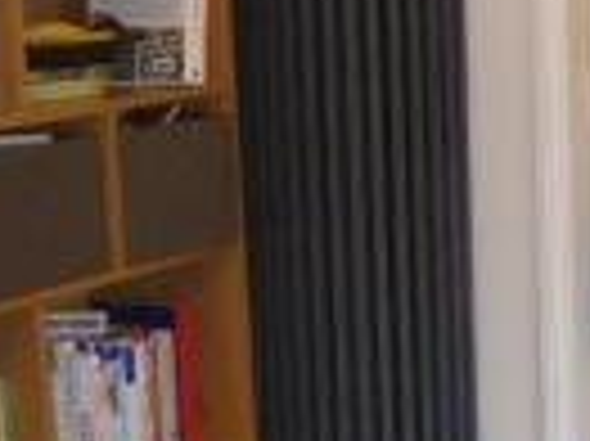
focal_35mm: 111
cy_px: 191
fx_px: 1890
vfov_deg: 13.3
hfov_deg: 16.6
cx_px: 795
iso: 640
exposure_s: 1/60
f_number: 3.3
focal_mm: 4.3
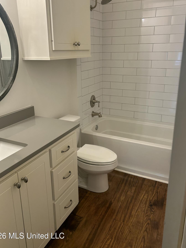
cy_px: 110
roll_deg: +1.5
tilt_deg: -16.6
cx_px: 86
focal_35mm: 29
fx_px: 208
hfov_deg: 48.2
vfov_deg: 61.5
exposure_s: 1/120
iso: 100
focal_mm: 5.7
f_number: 1.5
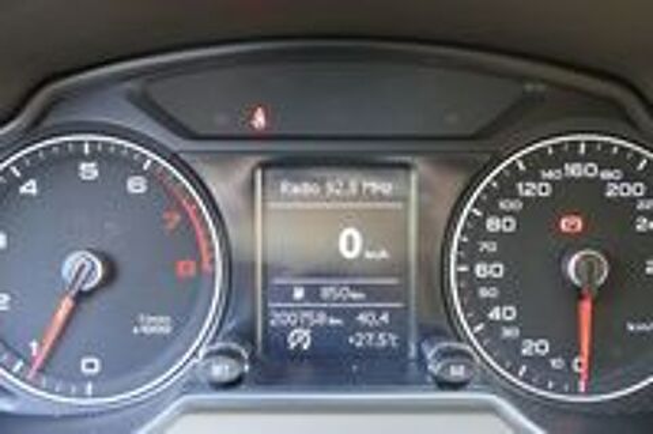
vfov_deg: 36.8
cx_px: 326
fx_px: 652
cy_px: 217
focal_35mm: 36
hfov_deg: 53.2
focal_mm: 13.16
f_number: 3.1
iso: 1000
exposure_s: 1/80
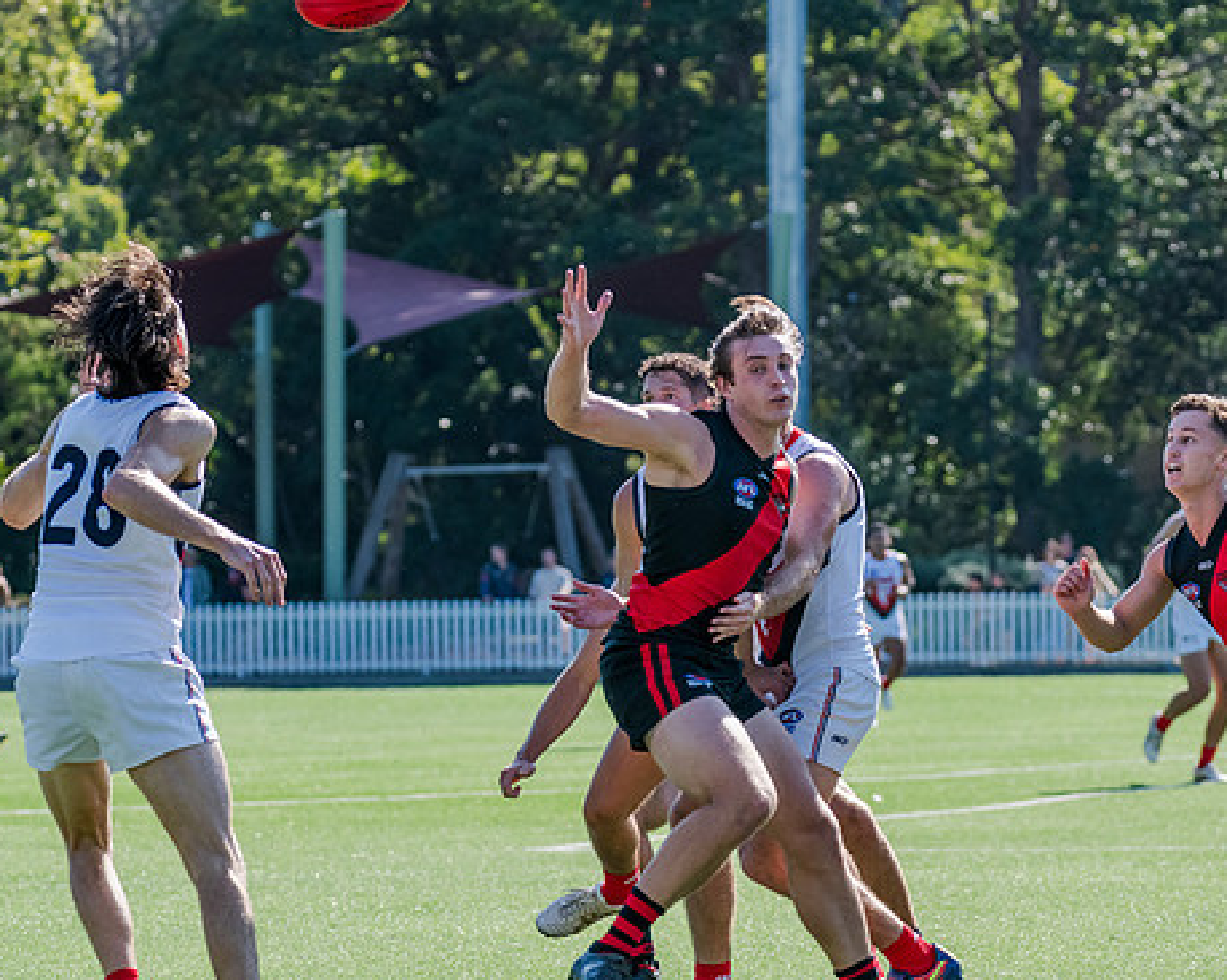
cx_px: 851
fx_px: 8603
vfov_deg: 6.5
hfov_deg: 8.2
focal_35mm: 237
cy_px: 530
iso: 800
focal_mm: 170
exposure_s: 1/1600
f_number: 7.1
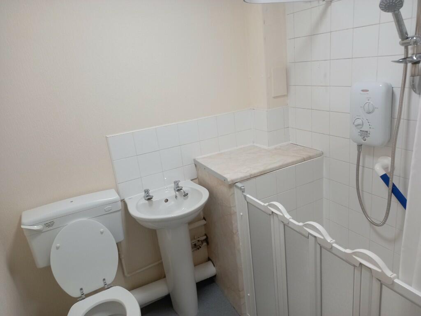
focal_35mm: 25
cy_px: 158
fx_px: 304
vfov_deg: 54.9
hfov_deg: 69.4
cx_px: 210
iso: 160
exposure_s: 1/50
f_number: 2
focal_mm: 4.6
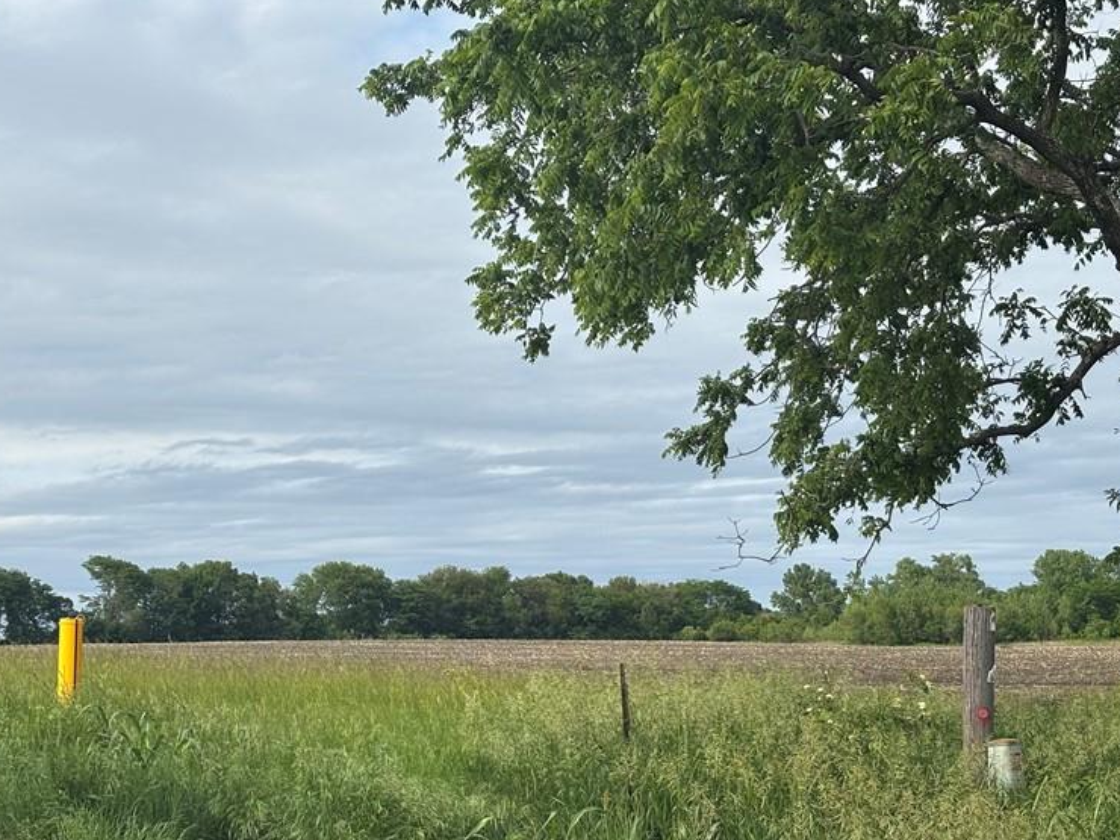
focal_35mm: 72
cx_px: 392
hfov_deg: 26.9
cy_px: 453
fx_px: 2330
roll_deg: +1.5
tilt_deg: +5.3
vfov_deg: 20.4
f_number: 1.6
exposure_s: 1/2398
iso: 40
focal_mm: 5.96
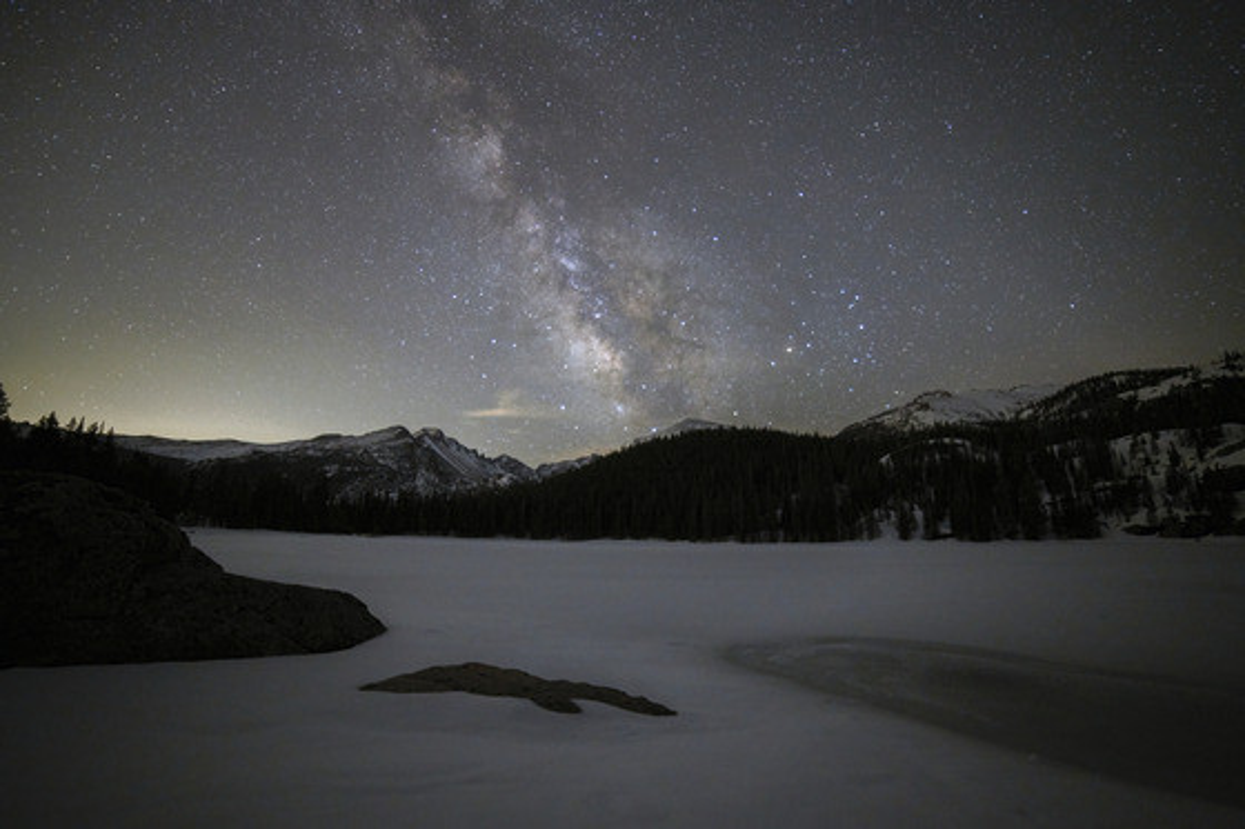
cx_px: 622
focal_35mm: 14
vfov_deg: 81.2
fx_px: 484
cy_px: 414
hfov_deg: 104.3
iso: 4000
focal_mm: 14
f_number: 2.8
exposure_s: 25
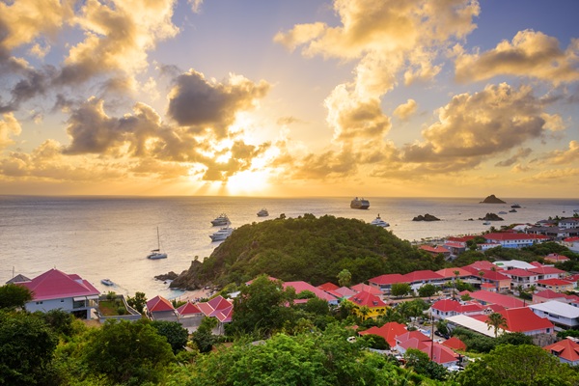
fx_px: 450
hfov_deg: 65.5
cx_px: 290
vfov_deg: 46.4
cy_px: 193
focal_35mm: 28
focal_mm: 28
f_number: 8
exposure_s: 1/60
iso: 500
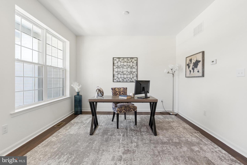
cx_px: 124
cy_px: 82
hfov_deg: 95.0
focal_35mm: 16
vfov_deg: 72.1
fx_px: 113
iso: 400
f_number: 8
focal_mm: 11
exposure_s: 1/50
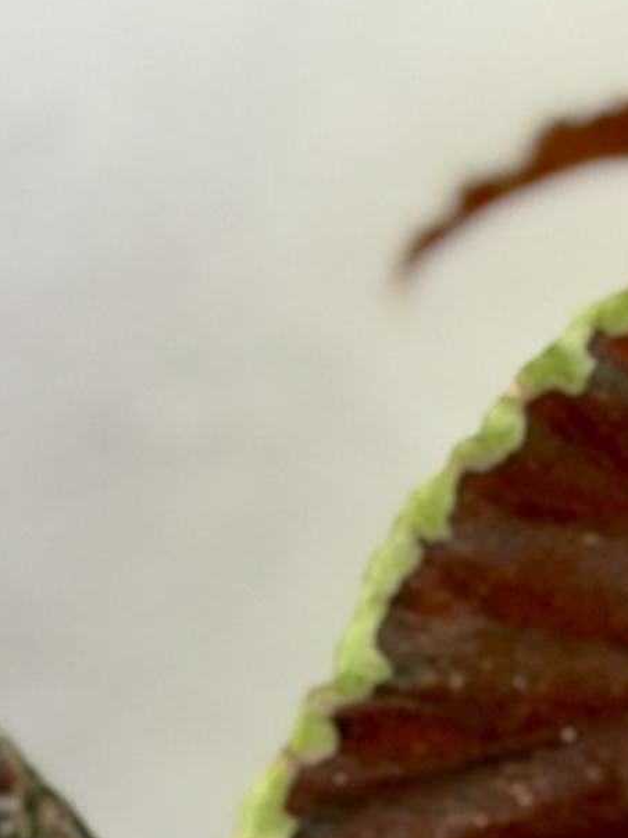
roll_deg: +2.6
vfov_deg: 6.1
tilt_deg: -9.3
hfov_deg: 4.5
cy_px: 1028
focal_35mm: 321
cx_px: 1744
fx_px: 7767
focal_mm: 6.76
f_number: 1.78
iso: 80
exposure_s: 1/120
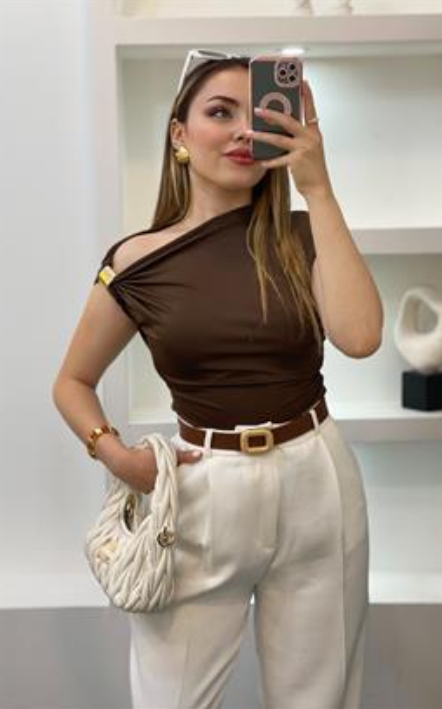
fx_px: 1080
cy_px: 353
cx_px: 204
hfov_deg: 23.1
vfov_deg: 36.3
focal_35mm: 56
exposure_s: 1/100
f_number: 2
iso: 80
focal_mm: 6
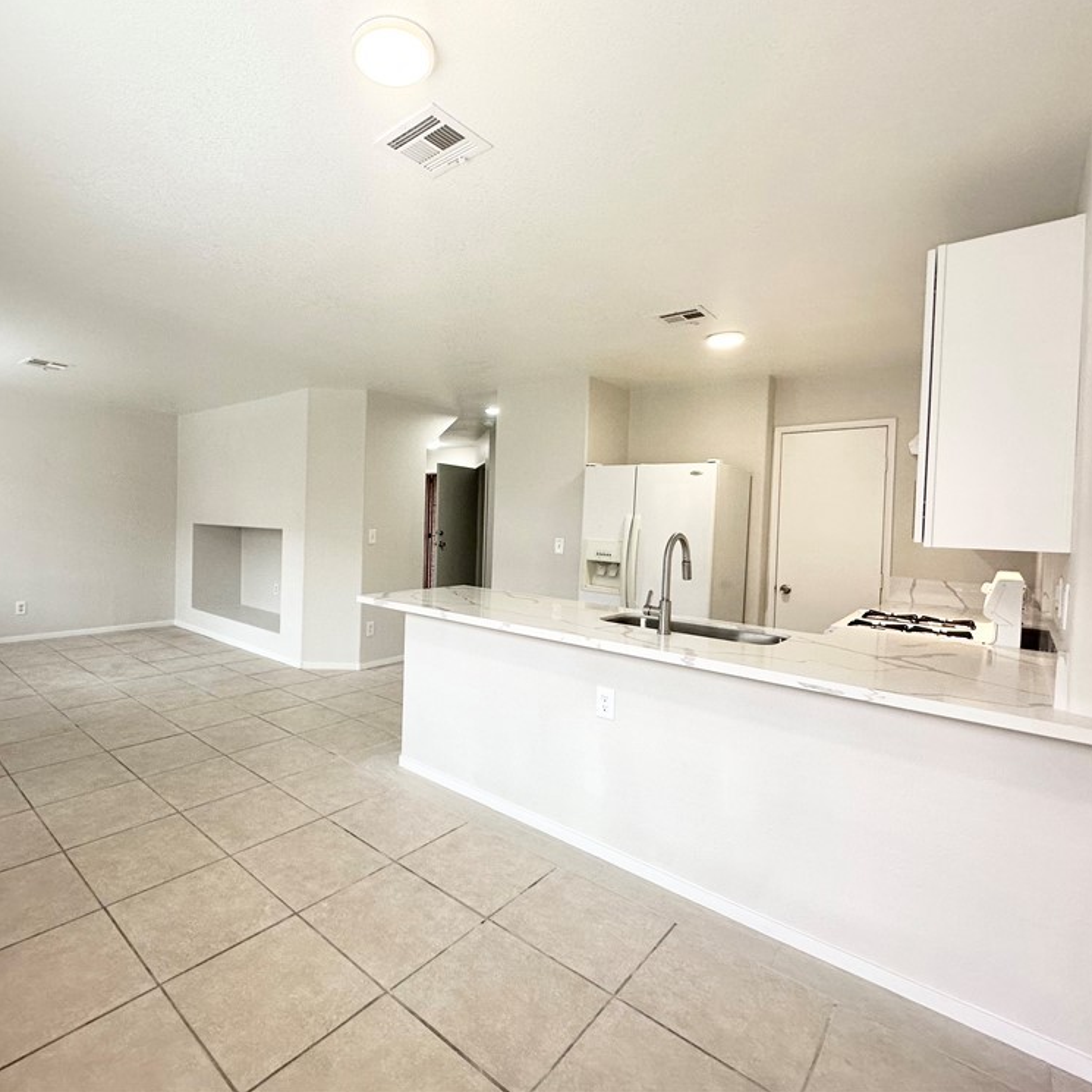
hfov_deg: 82.6
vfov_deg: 83.9
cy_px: 531
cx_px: 421
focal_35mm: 17
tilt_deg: -1.5
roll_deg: -1.8
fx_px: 607
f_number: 2.2
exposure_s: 1/120
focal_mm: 2.22
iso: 160
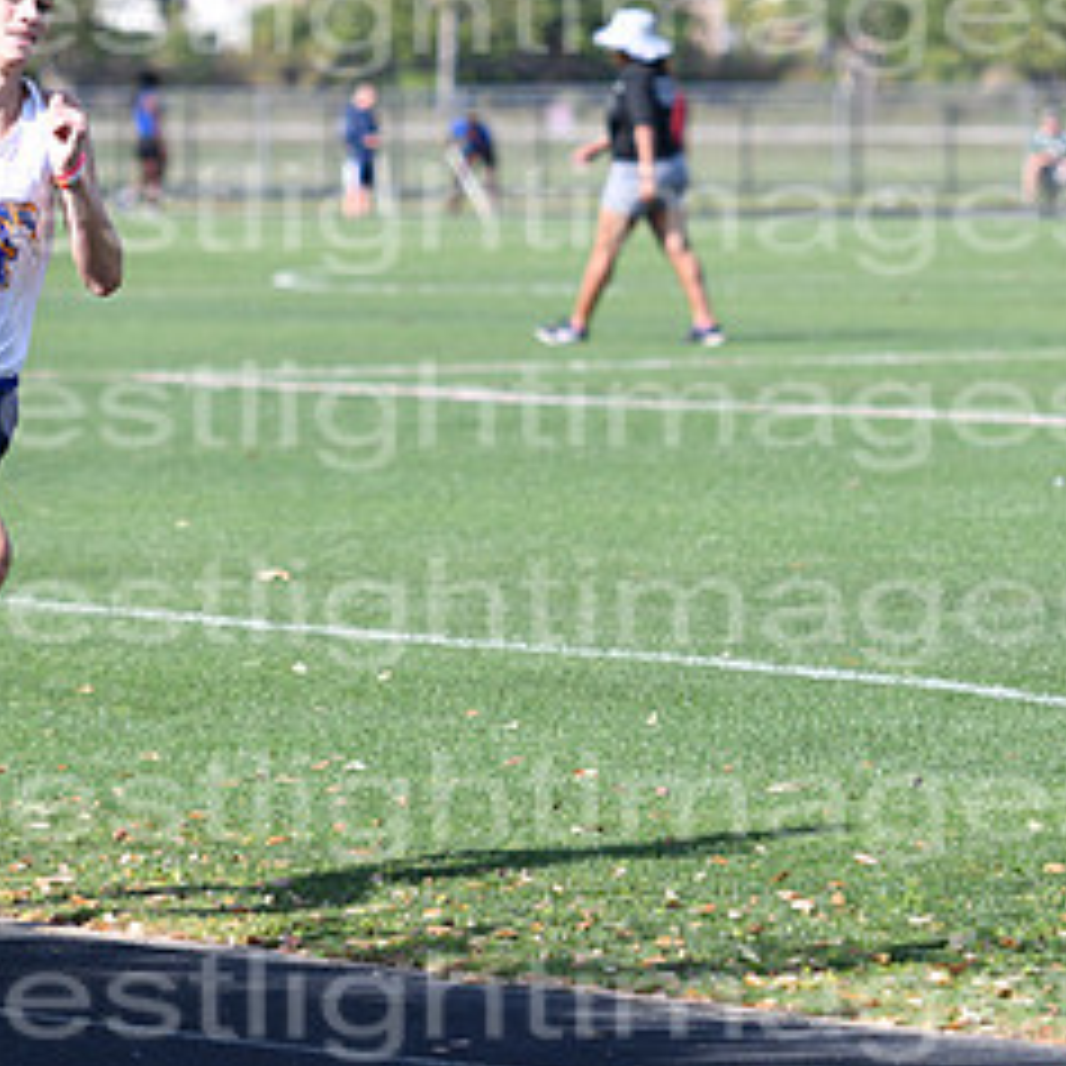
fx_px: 13239
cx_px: 499
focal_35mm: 380
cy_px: 317
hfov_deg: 4.6
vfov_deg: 4.6
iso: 200
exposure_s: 1/2000
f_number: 4
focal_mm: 122
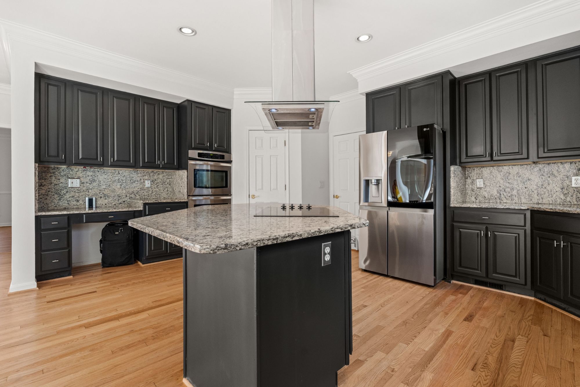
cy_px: 194
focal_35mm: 16
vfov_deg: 73.7
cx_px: 290
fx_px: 258
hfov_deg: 96.8
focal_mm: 16
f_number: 7.1
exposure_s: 1/15
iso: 800
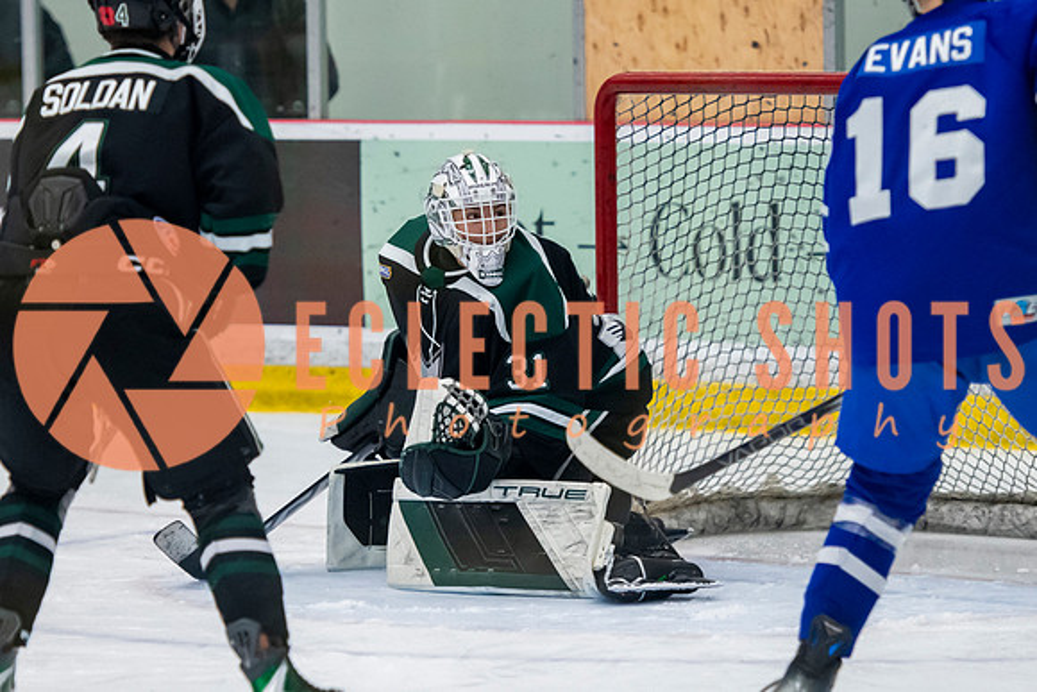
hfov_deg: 8.1
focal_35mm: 254
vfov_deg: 5.4
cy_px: 324
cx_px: 496
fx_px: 7315
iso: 2000
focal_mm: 135
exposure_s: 1/640
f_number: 3.2
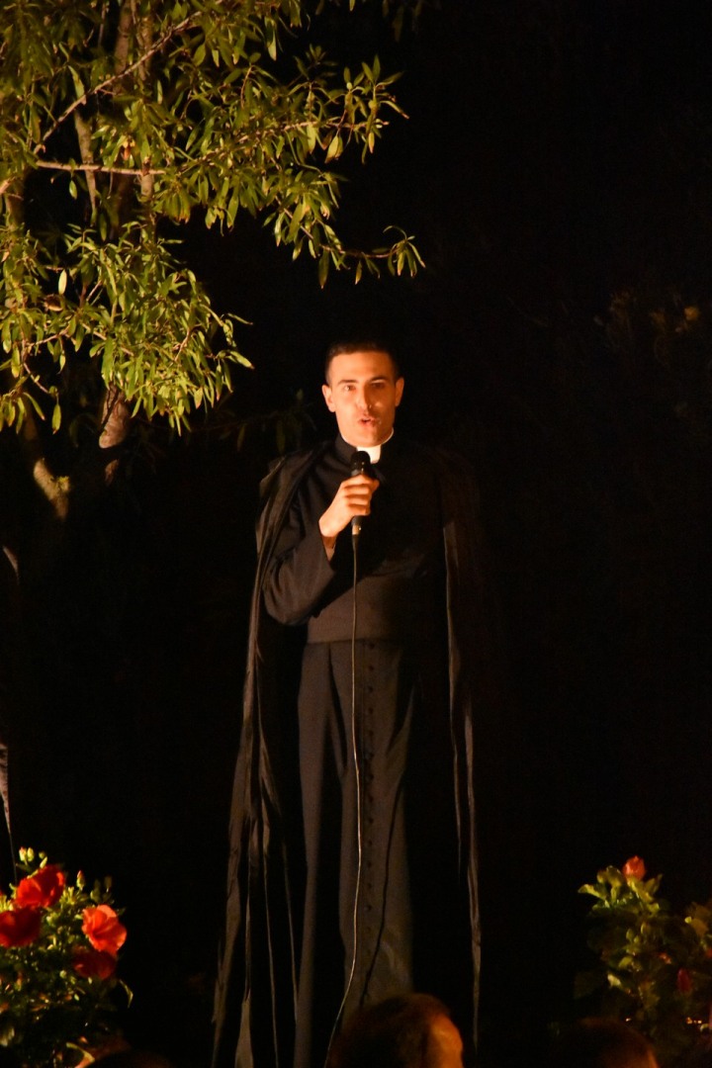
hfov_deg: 6.5
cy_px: 534
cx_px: 356
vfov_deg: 9.8
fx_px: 6230
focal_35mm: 210
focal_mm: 140
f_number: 5.6
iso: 10000
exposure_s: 1/60
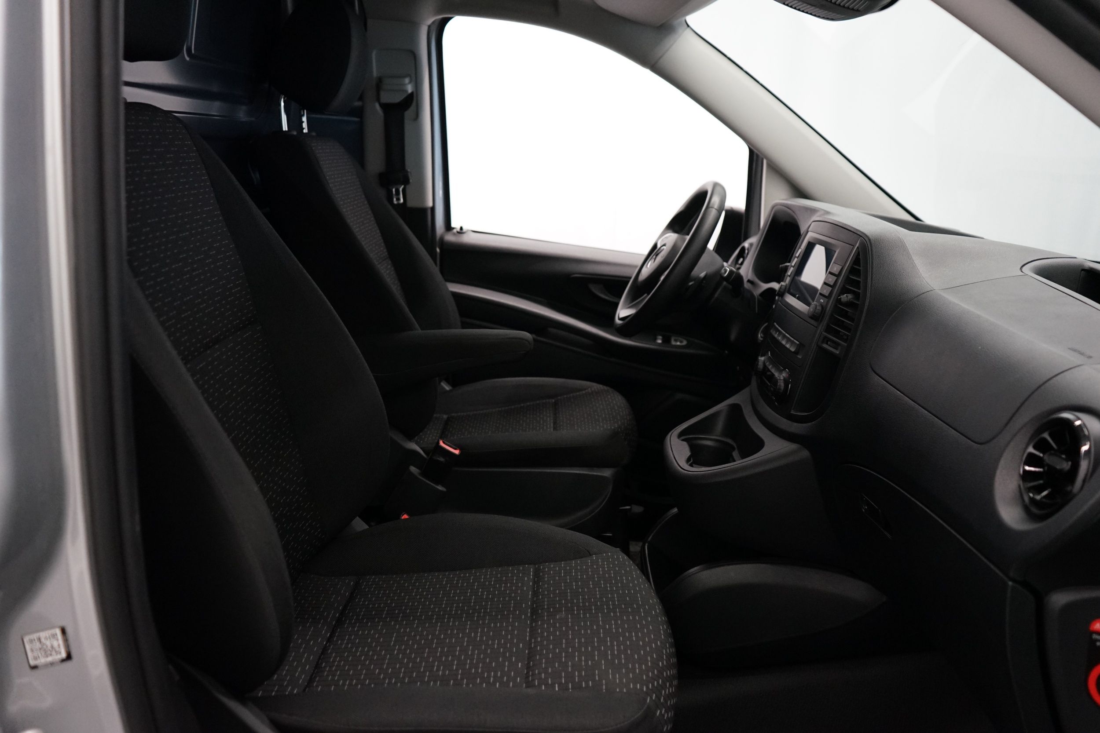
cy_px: 366
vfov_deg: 45.0
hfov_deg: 63.7
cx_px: 550
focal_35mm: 29
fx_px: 886
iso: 2500
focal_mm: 29
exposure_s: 1/160
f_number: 3.5
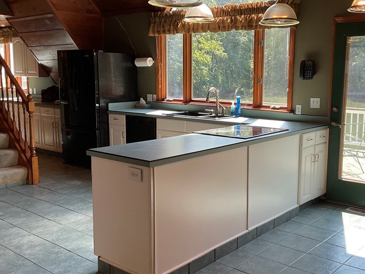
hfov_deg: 45.5
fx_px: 432
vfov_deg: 35.1
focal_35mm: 41
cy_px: 135
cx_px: 220
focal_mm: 3
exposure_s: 1/120
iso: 25
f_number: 1.8
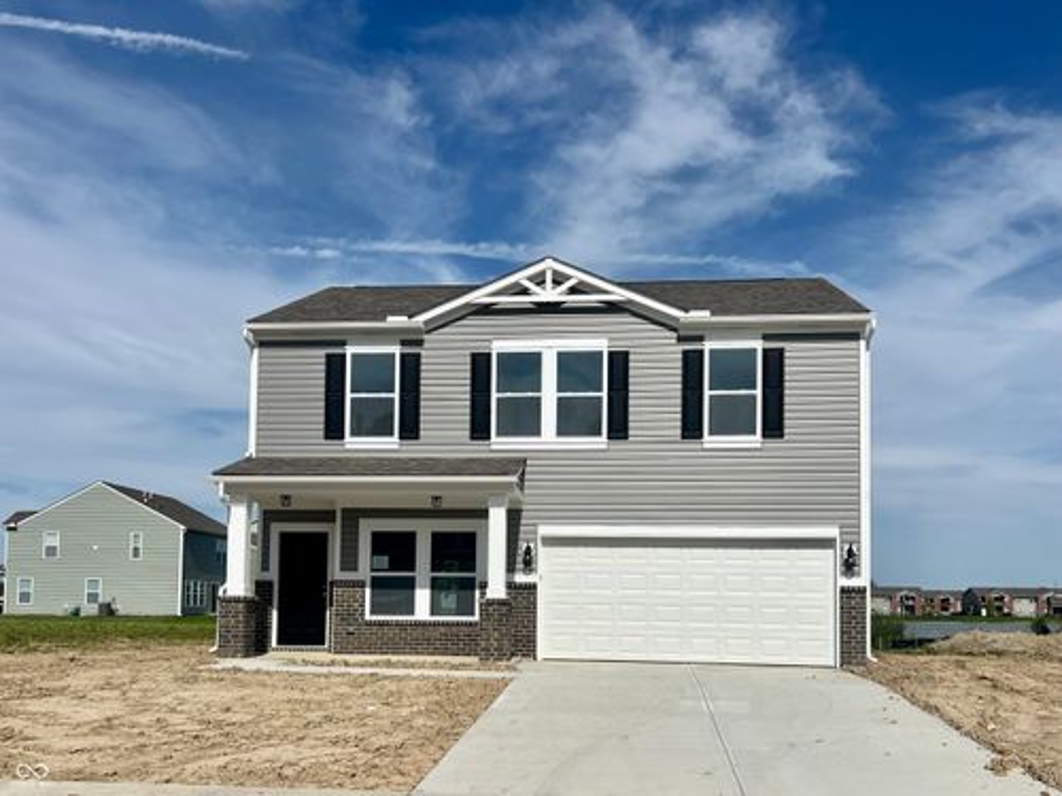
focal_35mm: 26
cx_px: 531
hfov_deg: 67.3
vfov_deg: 53.1
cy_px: 398
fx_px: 798
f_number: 1.5
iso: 50
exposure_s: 1/11364
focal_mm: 5.7
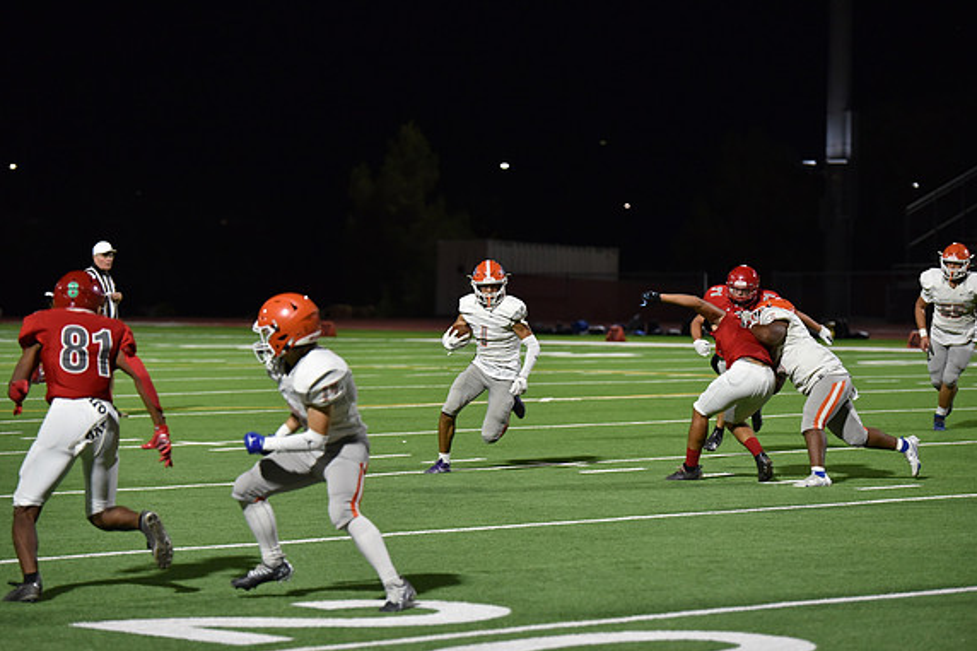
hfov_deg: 15.0
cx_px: 492
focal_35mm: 137
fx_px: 3717
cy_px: 327
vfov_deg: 10.0
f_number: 2.8
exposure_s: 1/500
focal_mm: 135
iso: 2200
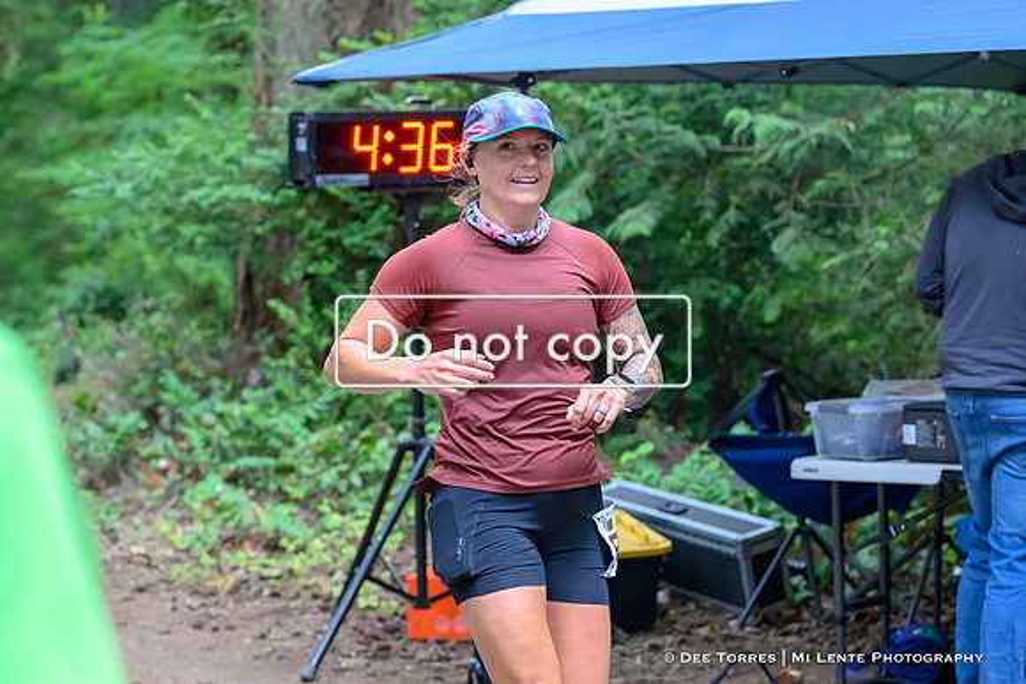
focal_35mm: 96
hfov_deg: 21.1
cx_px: 398
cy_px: 430
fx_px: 2747
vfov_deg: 14.2
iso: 6400
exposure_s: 1/640
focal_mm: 70
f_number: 3.5
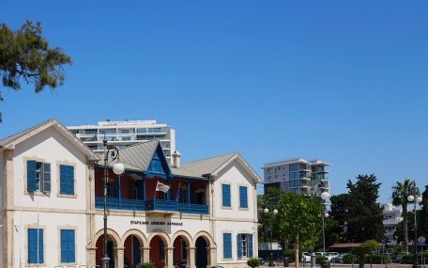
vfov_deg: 28.7
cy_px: 240
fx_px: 502
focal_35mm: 43
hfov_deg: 44.8
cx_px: 114
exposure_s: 1/200
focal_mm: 24
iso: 100
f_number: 10
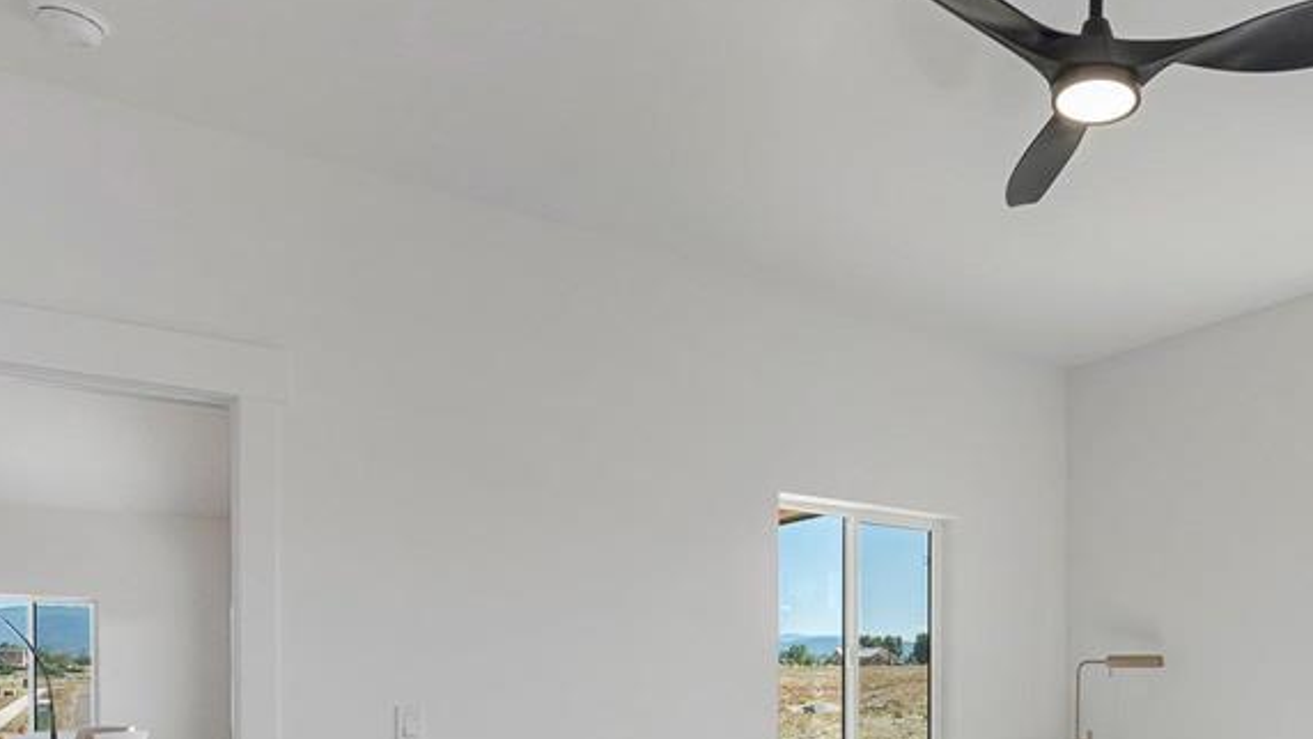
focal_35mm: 30
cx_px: 946
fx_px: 1045
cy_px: 693
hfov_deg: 61.5
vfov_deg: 36.1
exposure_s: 1/640
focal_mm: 16
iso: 400
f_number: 8
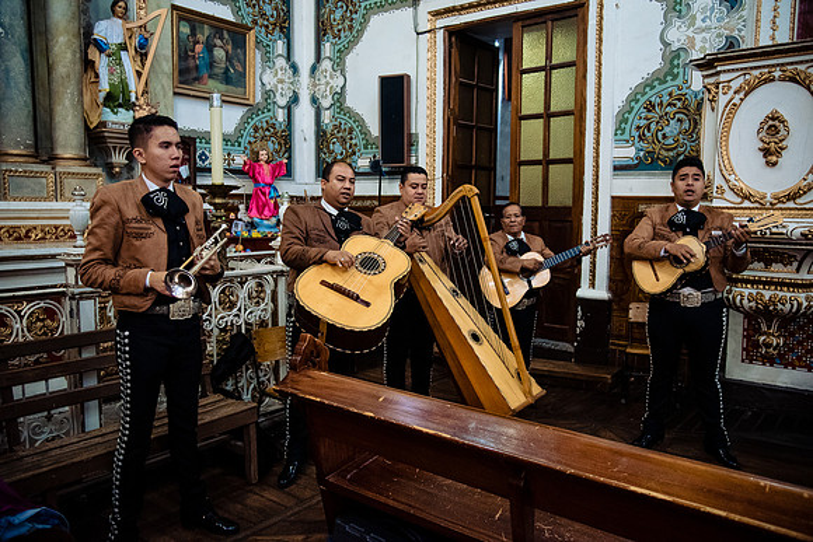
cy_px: 271
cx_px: 406
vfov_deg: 48.0
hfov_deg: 67.4
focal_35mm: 27
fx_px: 610
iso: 5000
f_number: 4
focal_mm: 27
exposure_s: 1/160
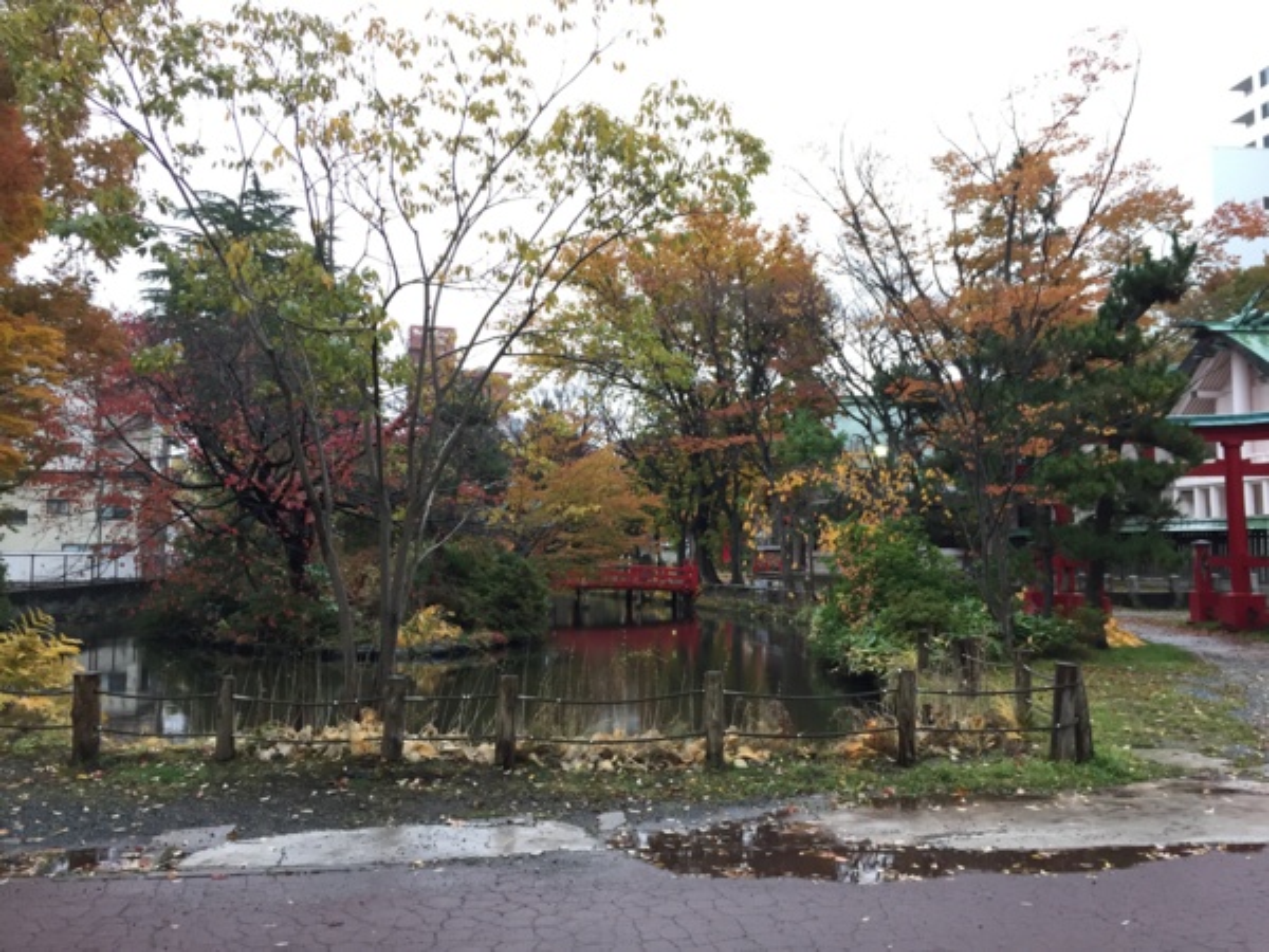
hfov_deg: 61.7
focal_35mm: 29
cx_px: 634
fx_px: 1063
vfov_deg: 48.2
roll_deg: +0.8
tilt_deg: +1.6
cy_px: 476
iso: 32
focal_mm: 4.15
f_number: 2.2
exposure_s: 1/30
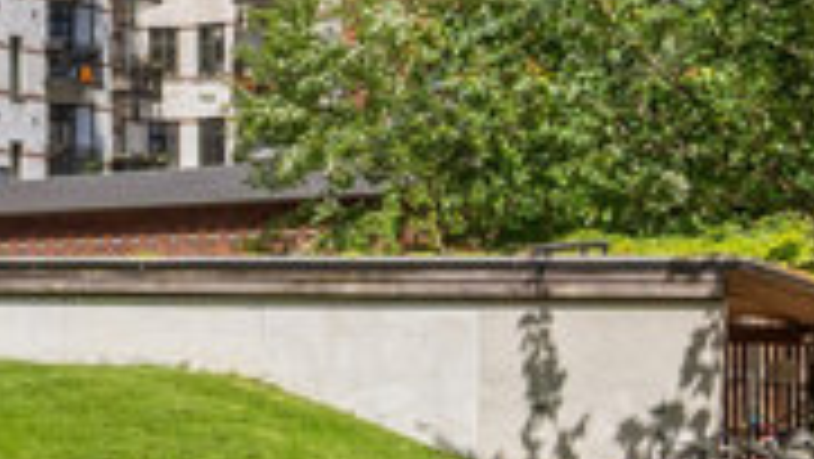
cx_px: -747
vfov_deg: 9.6
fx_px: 2704
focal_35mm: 125
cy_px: -81
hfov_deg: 14.6
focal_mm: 13
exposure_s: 1/640
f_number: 8
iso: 200
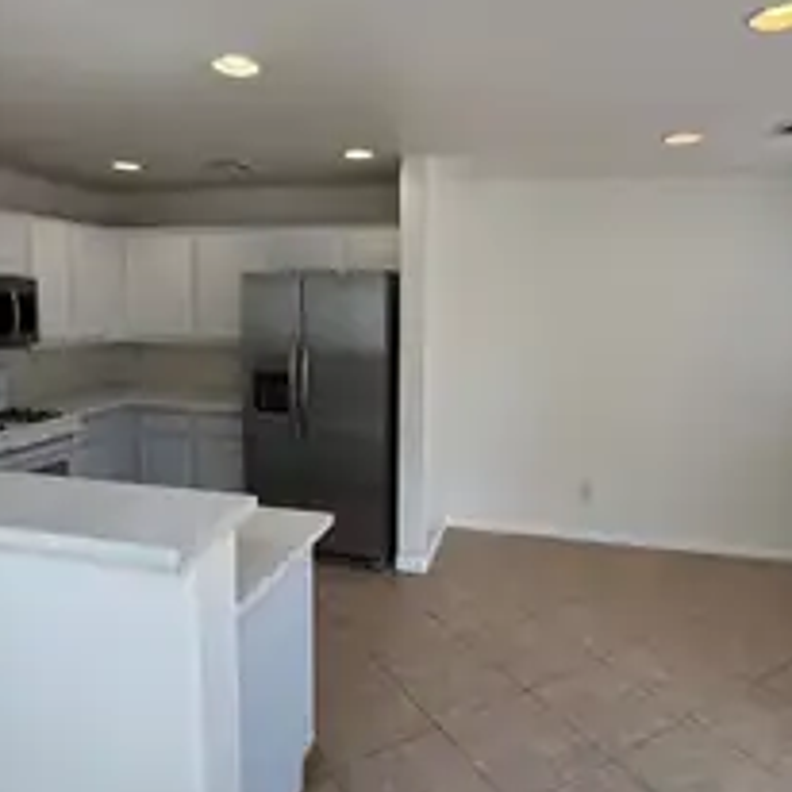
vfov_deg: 65.0
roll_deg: -0.3
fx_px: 621
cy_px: 369
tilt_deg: -6.5
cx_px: 396
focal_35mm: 24
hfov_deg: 65.0
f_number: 2.2
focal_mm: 2.22
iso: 40
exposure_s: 1/160
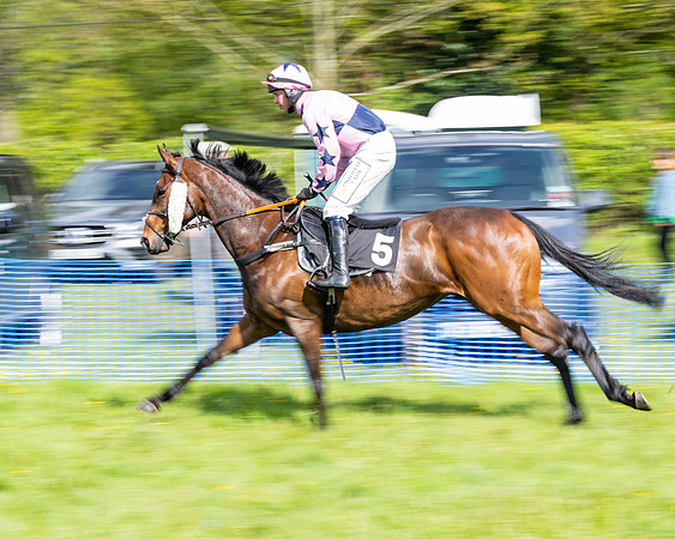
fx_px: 2399
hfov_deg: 16.0
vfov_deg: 12.8
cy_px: 266
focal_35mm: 120
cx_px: 289
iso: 100
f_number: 8
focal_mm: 98
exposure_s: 1/100
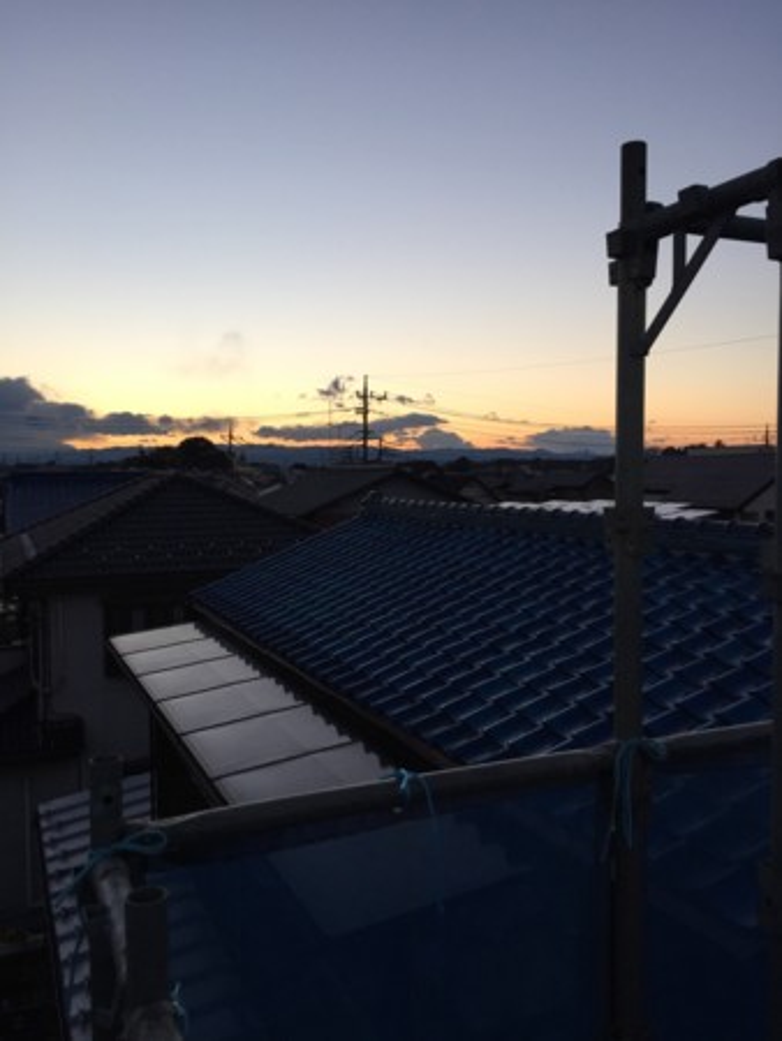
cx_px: 391
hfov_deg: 48.3
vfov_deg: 61.6
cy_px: 520
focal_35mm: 29
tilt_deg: -4.1
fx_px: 873
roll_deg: +0.4
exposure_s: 1/120
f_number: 2.2
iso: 40
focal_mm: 4.15
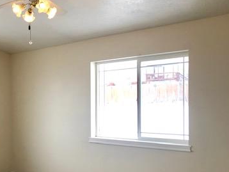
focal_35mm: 50
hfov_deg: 36.3
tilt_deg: -1.1
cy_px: 116
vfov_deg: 28.9
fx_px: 331
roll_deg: +1.0
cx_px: 32
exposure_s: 1/120
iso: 25
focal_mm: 3.99
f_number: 1.8
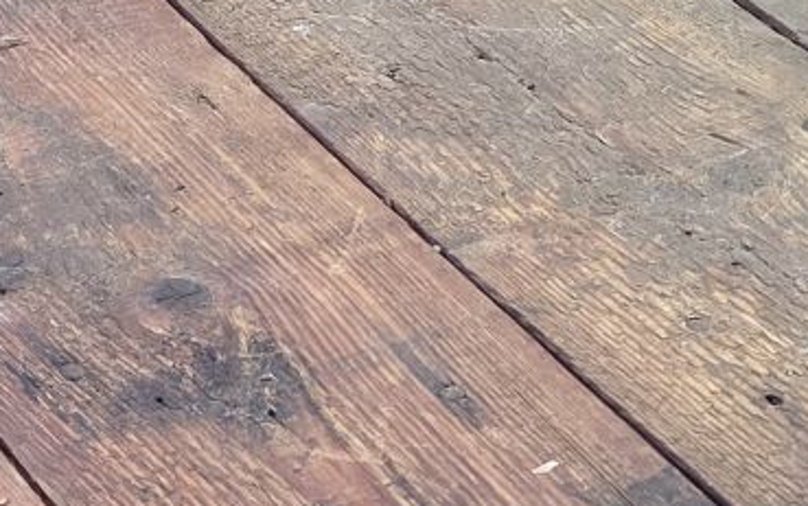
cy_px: 672
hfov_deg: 15.7
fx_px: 2908
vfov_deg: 9.7
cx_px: 188
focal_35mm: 132
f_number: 1.7
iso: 400
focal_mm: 6.3
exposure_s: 1/66
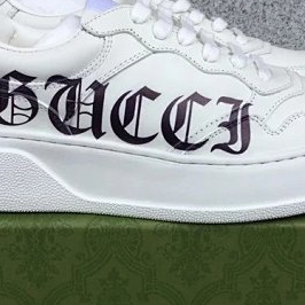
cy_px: 188
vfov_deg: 26.0
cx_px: 166
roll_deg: -0.4
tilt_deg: -19.8
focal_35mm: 66
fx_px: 658
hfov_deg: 26.1
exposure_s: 1/339
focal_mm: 3.3
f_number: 2.4
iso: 25
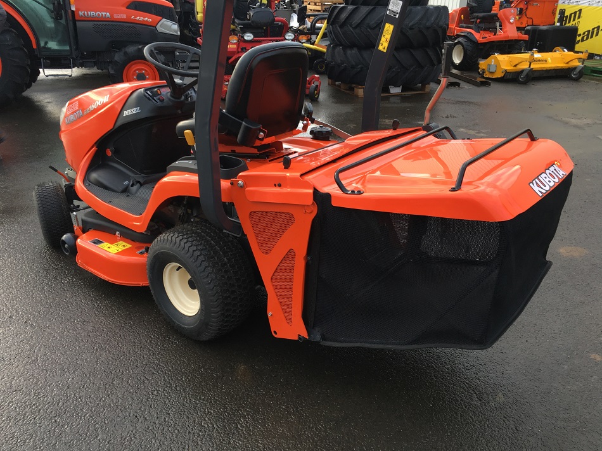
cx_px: 301
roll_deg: -0.4
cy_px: 226
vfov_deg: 48.2
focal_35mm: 29
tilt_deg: -23.6
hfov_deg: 61.7
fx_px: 504
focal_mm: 4.15
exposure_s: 1/50
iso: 32
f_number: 2.2
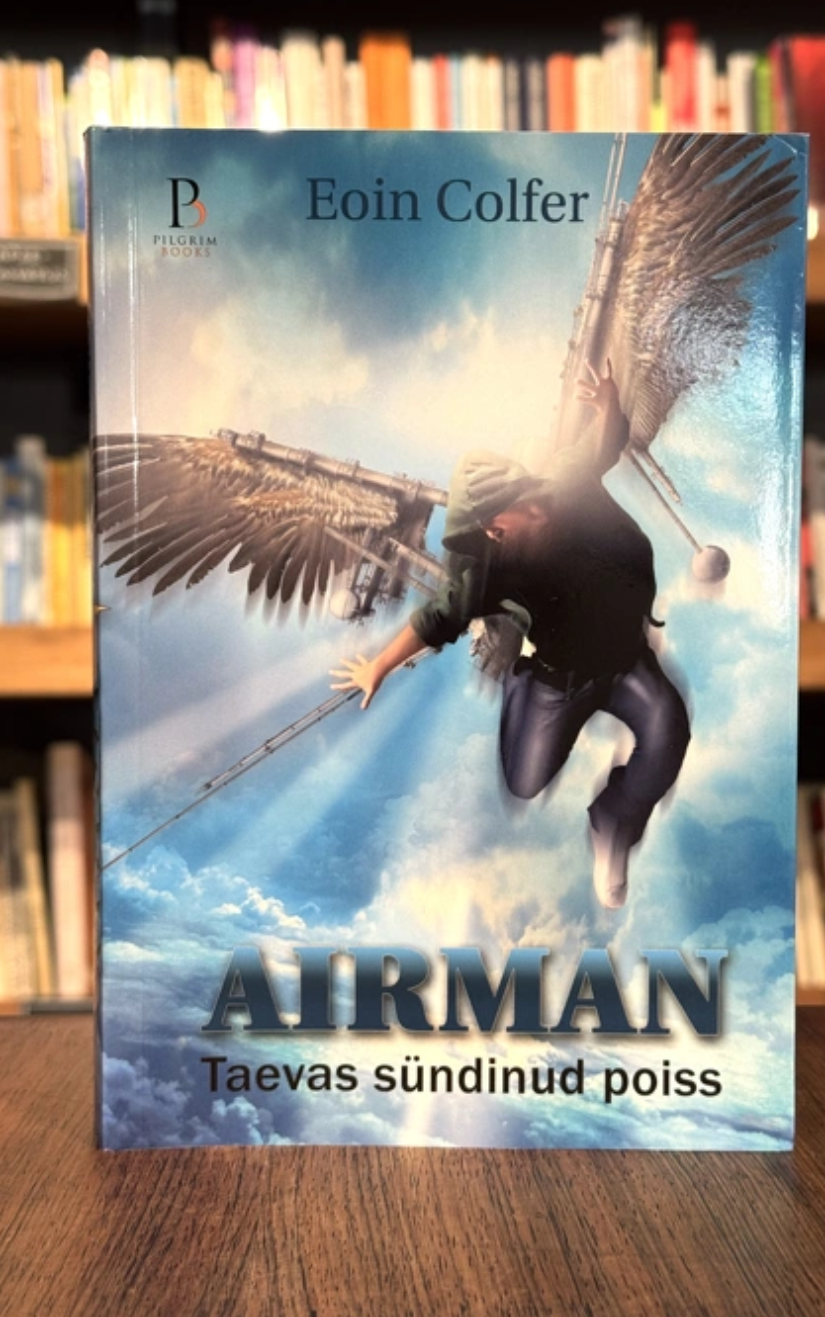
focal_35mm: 52
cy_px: 648
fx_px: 1868
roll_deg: -0.4
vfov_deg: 38.8
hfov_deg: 24.9
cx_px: 440
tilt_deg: -4.1
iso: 100
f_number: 1.78
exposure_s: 1/121
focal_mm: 6.76
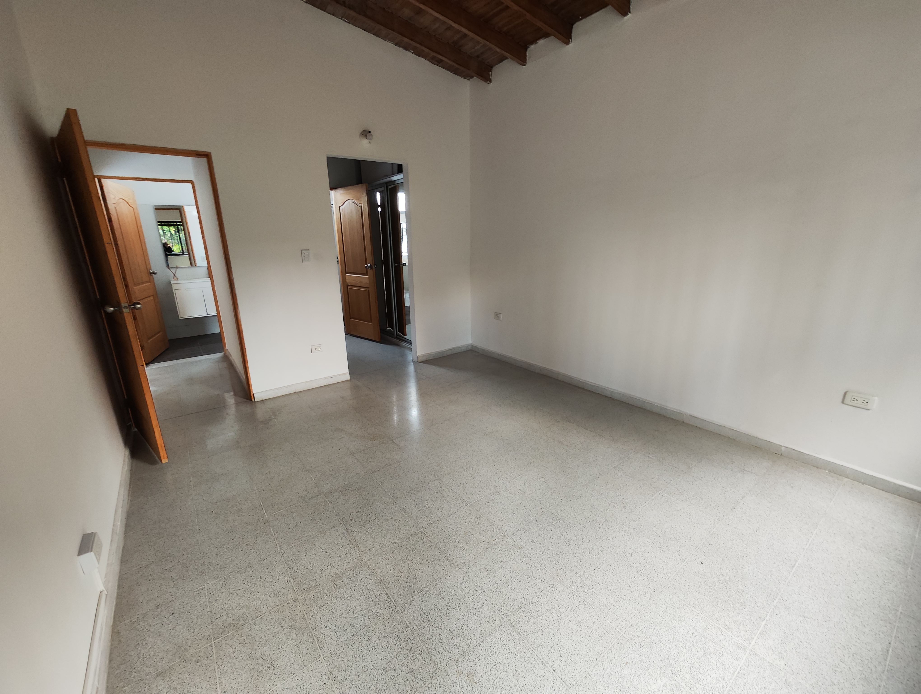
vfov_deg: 85.8
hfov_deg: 102.0
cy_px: 347
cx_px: 460
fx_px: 373
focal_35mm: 14
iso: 704
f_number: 2.2
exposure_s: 1/30
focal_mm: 2.16
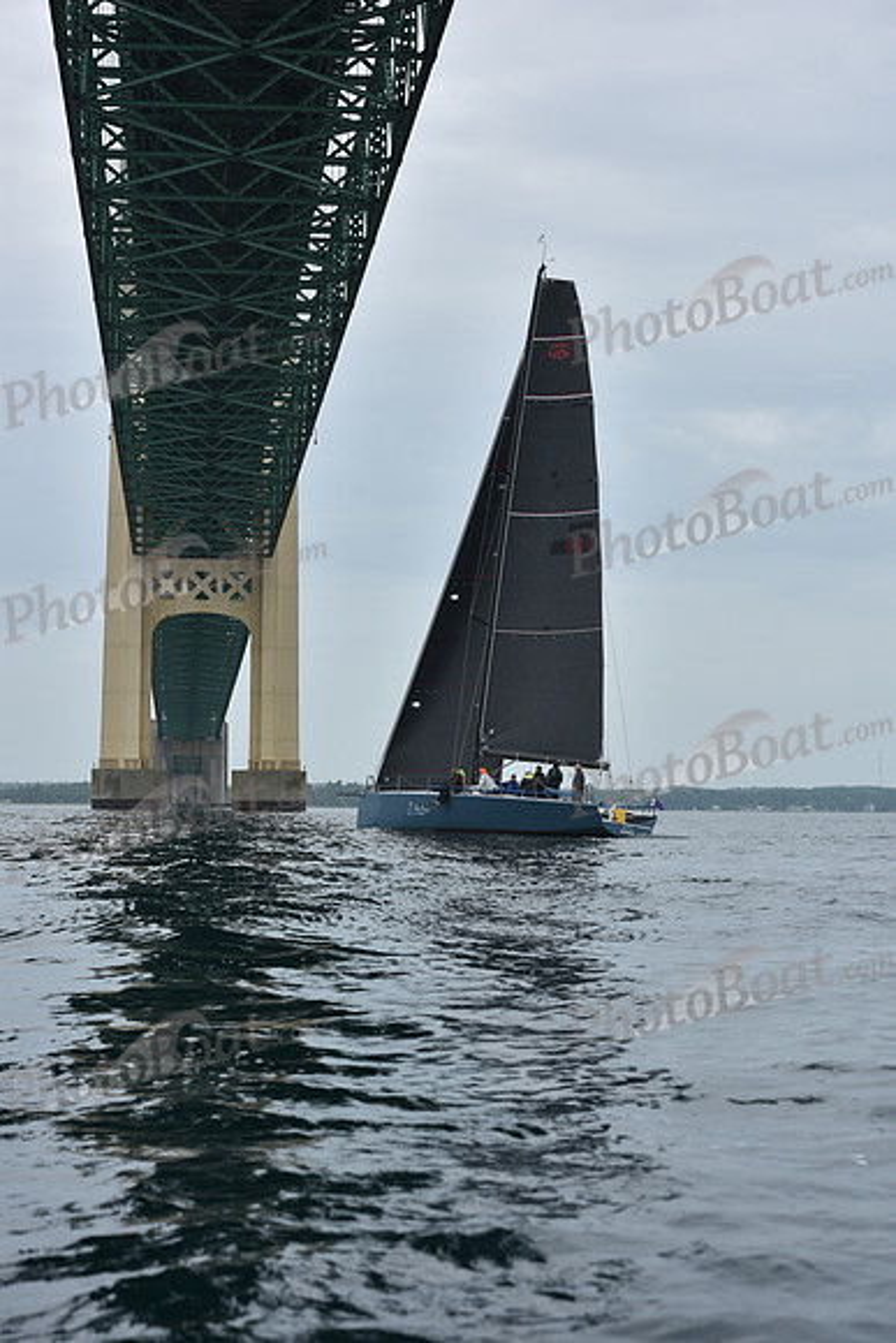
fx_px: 2612
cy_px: 672
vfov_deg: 28.8
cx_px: 448
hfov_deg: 19.5
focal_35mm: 70
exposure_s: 1/800
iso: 250
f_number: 7.1
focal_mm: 70
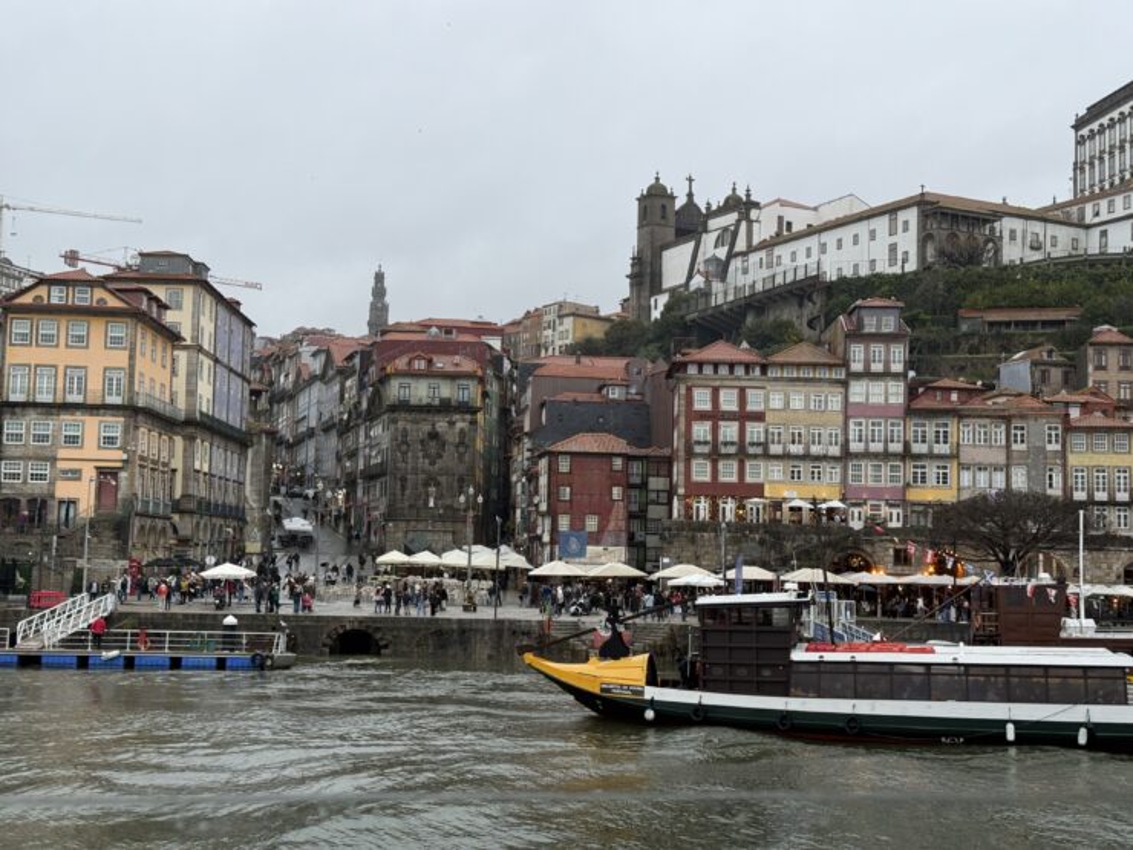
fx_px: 1571
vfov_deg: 30.3
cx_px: 566
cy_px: 425
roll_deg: -1.4
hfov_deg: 39.7
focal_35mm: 48
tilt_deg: +4.7
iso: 50
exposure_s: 1/100
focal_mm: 6.76
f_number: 1.78
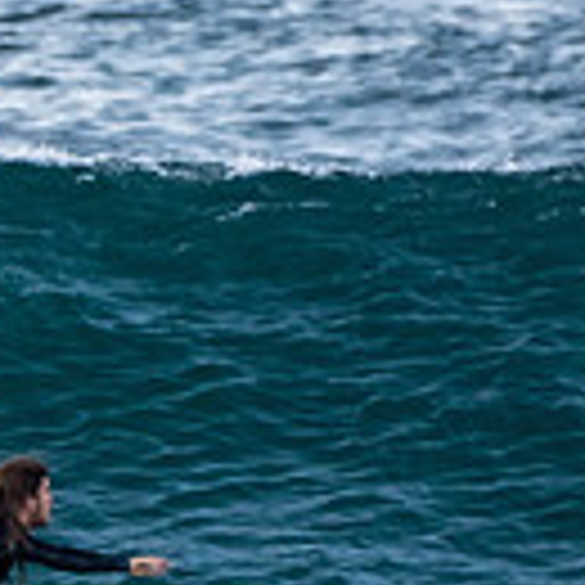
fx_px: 54224
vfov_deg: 0.6
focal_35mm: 2836
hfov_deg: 0.6
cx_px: 50
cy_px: 664
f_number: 5.6
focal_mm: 500
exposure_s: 1/1250
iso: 2200
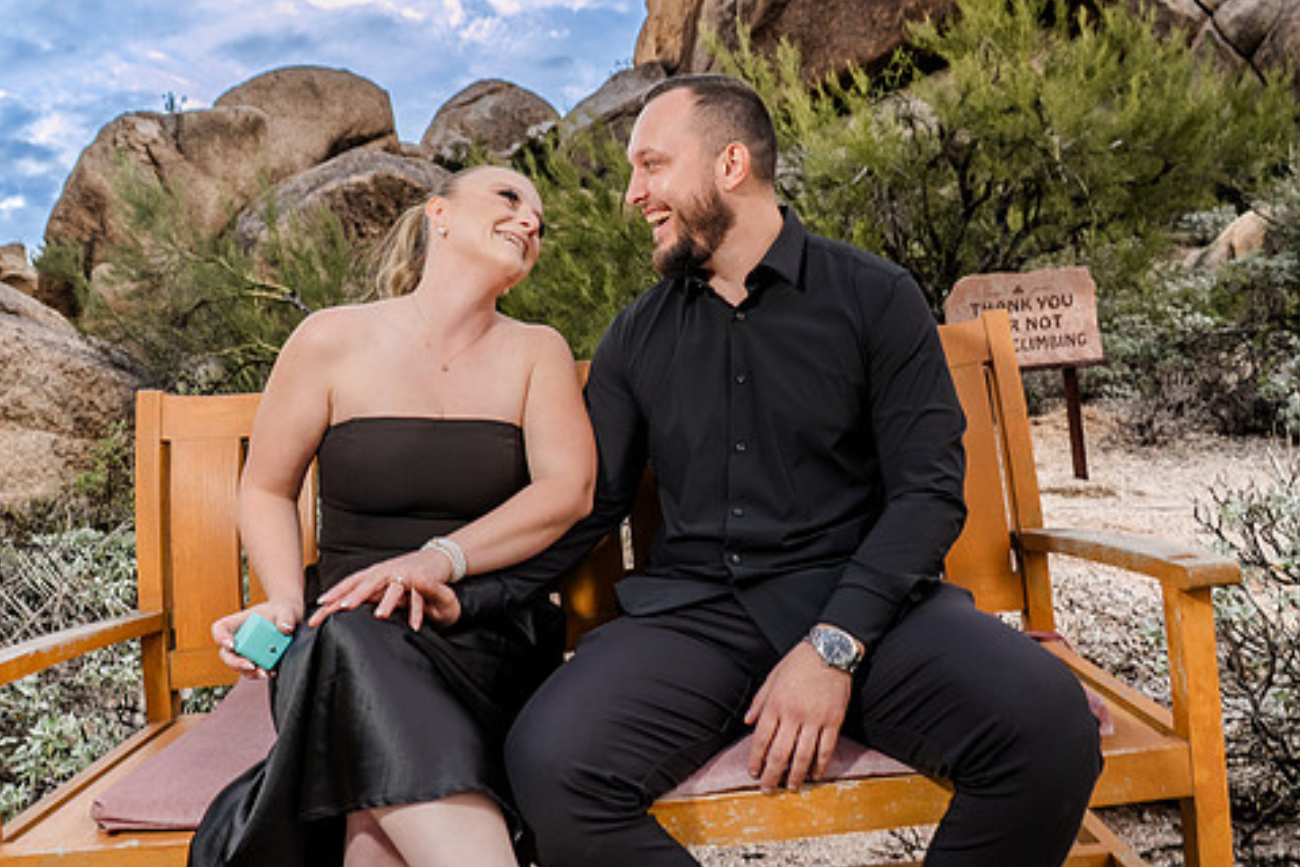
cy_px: 389
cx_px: 631
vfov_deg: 44.9
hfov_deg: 63.6
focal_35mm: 29
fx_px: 1047
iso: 200
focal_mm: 24
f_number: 5.6
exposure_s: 1/250
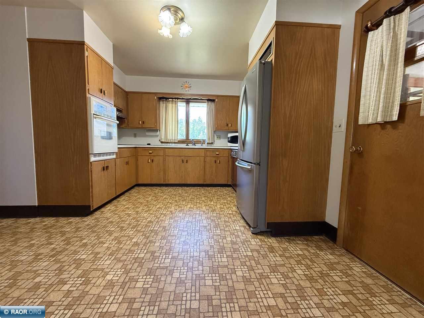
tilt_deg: -5.2
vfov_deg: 85.7
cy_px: 159
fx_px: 171
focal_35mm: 14
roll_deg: -1.4
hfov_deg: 102.1
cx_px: 212
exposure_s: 1/60
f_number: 2.2
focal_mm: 2.22
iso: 400
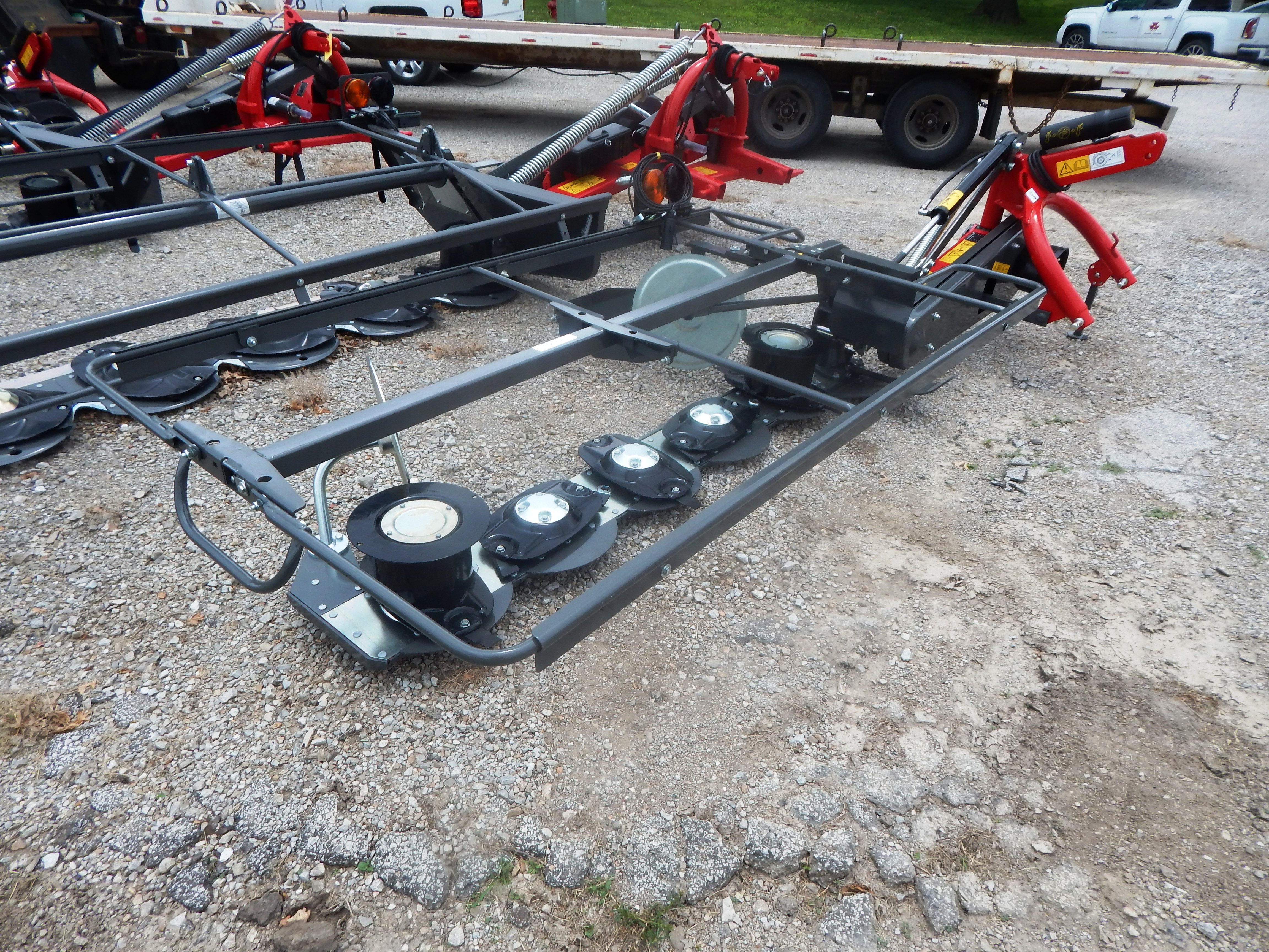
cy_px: 476
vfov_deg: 61.1
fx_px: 807
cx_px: 634
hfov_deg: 76.4
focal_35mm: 22
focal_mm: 4
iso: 125
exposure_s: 1/1000
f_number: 3
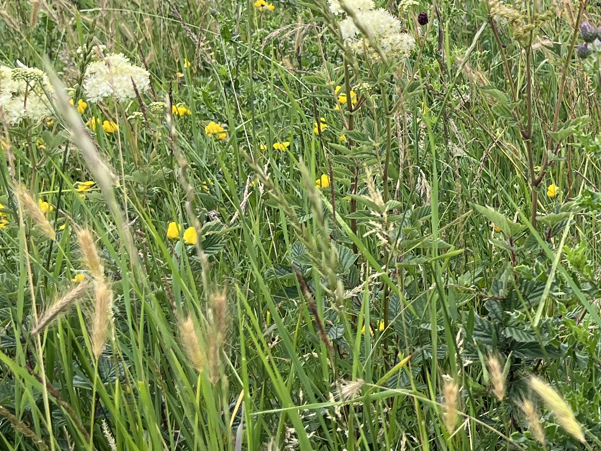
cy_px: 85
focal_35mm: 81
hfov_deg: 21.1
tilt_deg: -13.0
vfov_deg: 18.0
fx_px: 1407
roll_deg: -0.6
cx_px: 852
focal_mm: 5.1
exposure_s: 1/1075
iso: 50
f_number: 1.6
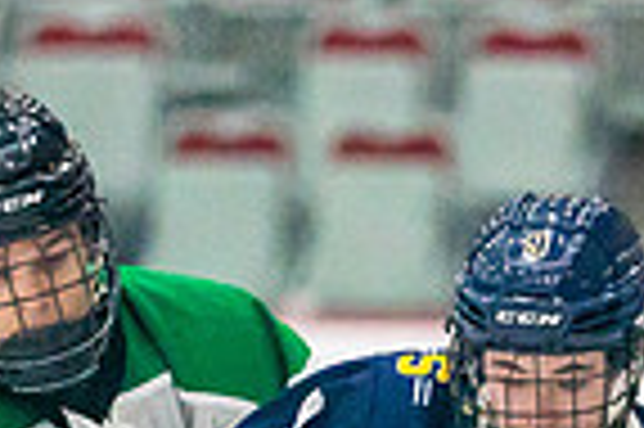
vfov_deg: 1.2
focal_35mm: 1173
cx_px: 759
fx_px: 20959
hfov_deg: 1.8
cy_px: 877
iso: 4000
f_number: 2.8
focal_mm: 200
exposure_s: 1/1600
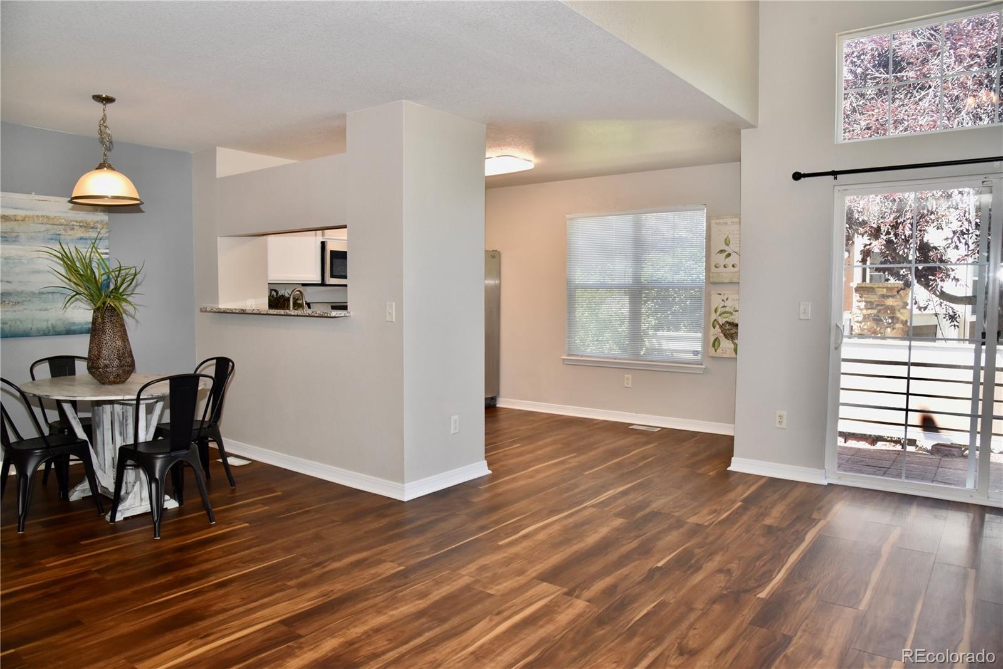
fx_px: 669
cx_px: 502
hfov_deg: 73.7
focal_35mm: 24
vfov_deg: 53.1
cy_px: 334
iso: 1600
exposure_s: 1/100
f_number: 8
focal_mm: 24
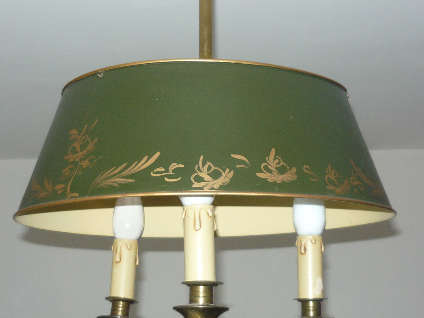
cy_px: 159
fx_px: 857
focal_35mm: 70
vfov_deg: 21.0
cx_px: 212
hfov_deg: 27.8
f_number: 3
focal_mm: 7.2
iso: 125
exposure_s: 1/30
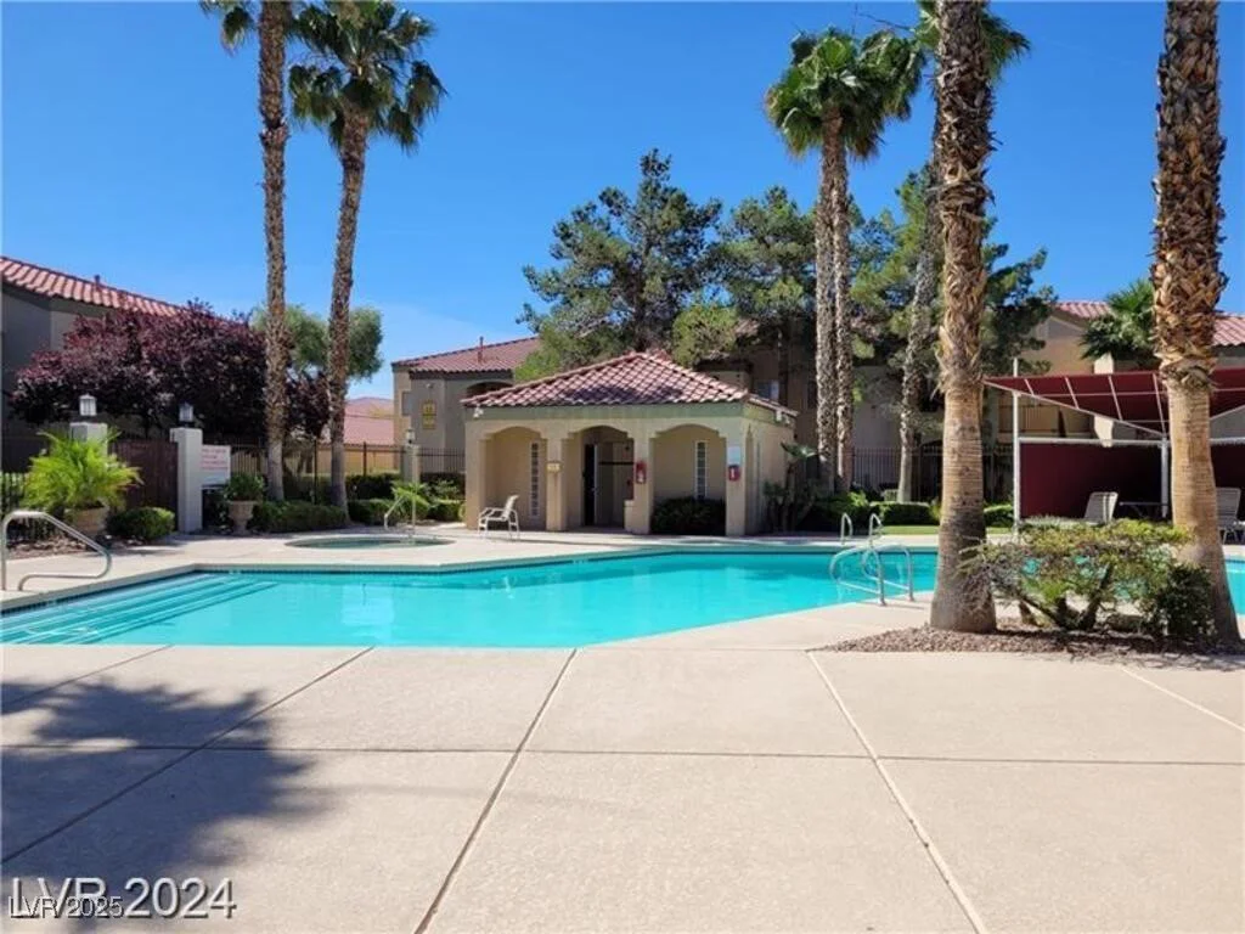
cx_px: 622
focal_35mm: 26
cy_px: 467
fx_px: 935
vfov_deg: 53.1
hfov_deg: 67.3
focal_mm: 5.4
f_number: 1.8
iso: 40
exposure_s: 1/2314
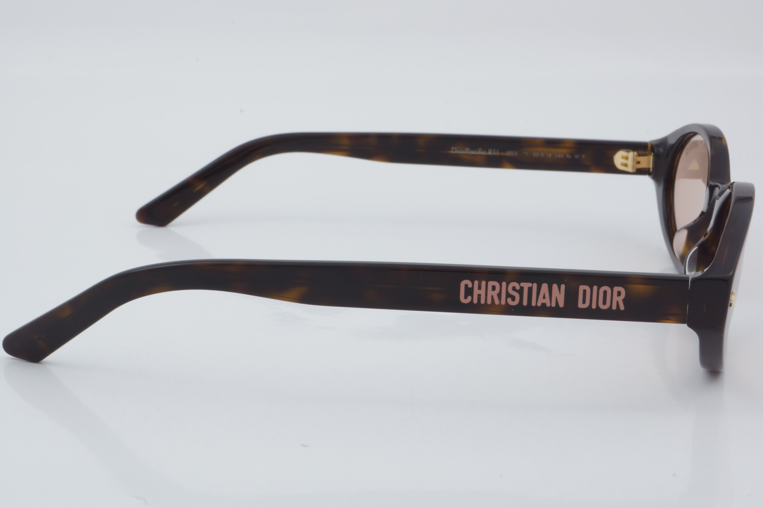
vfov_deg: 18.2
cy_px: 254
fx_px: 1589
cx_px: 382
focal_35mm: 75
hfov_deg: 27.0
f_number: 29
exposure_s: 1/4
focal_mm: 50
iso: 100
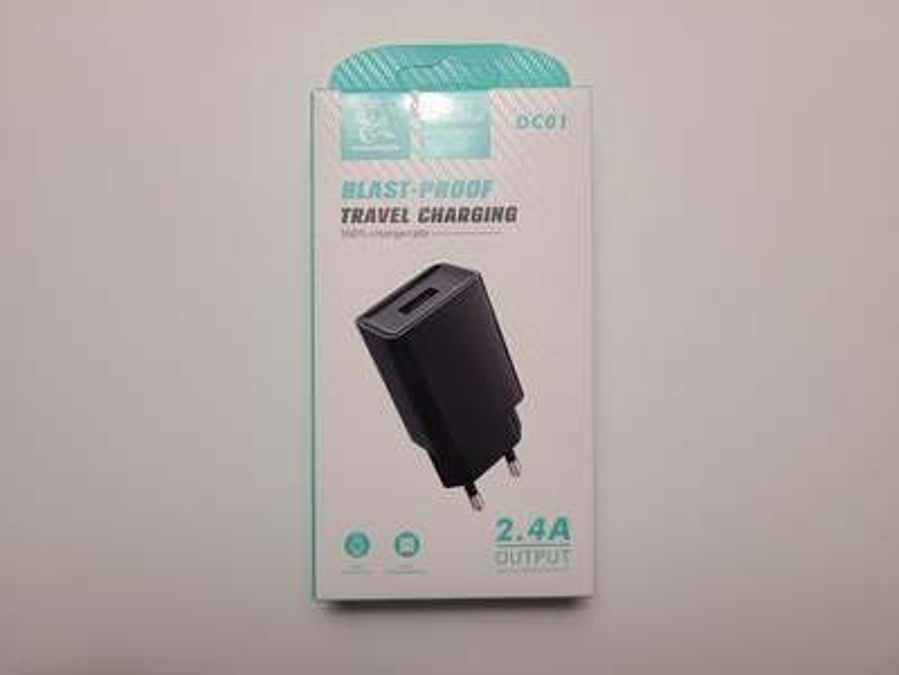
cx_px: 450
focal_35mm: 26
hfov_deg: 67.3
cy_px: 338
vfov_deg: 53.1
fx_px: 675
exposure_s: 1/100
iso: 50
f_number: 1.8
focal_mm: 5.4
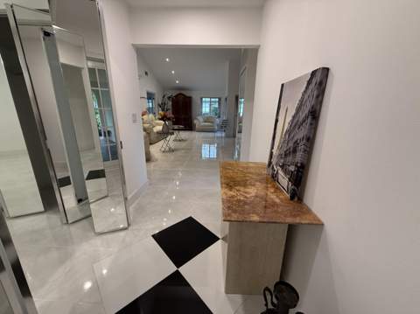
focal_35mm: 14
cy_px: 157
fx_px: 170
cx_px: 210
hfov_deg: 102.1
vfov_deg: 85.6
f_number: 2.2
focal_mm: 2.22
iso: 250
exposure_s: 1/108
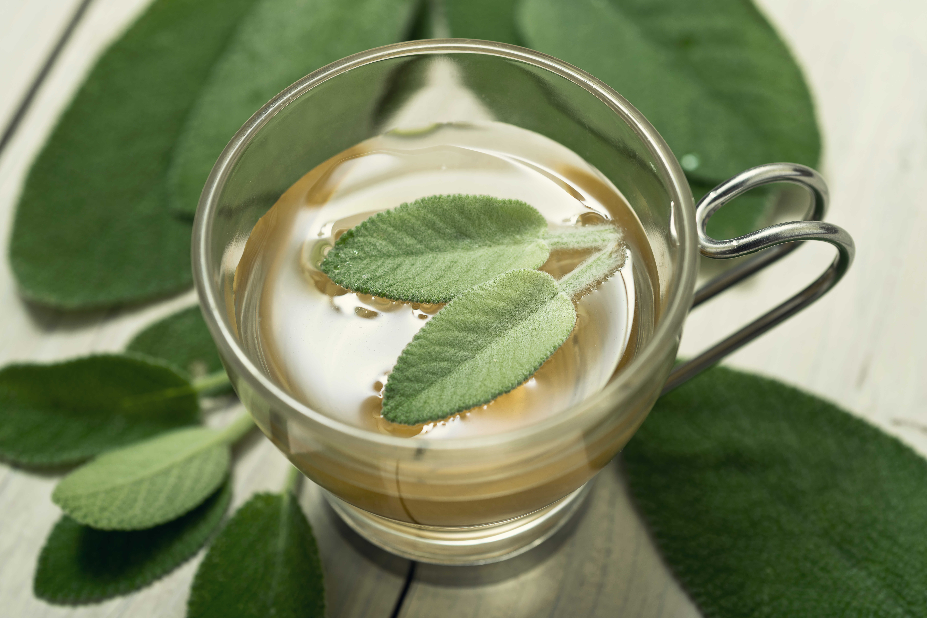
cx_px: 469
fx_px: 1571
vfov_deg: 22.3
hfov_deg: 32.9
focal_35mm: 61
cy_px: 313
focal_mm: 60
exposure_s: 1/160
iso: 50
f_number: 5.6
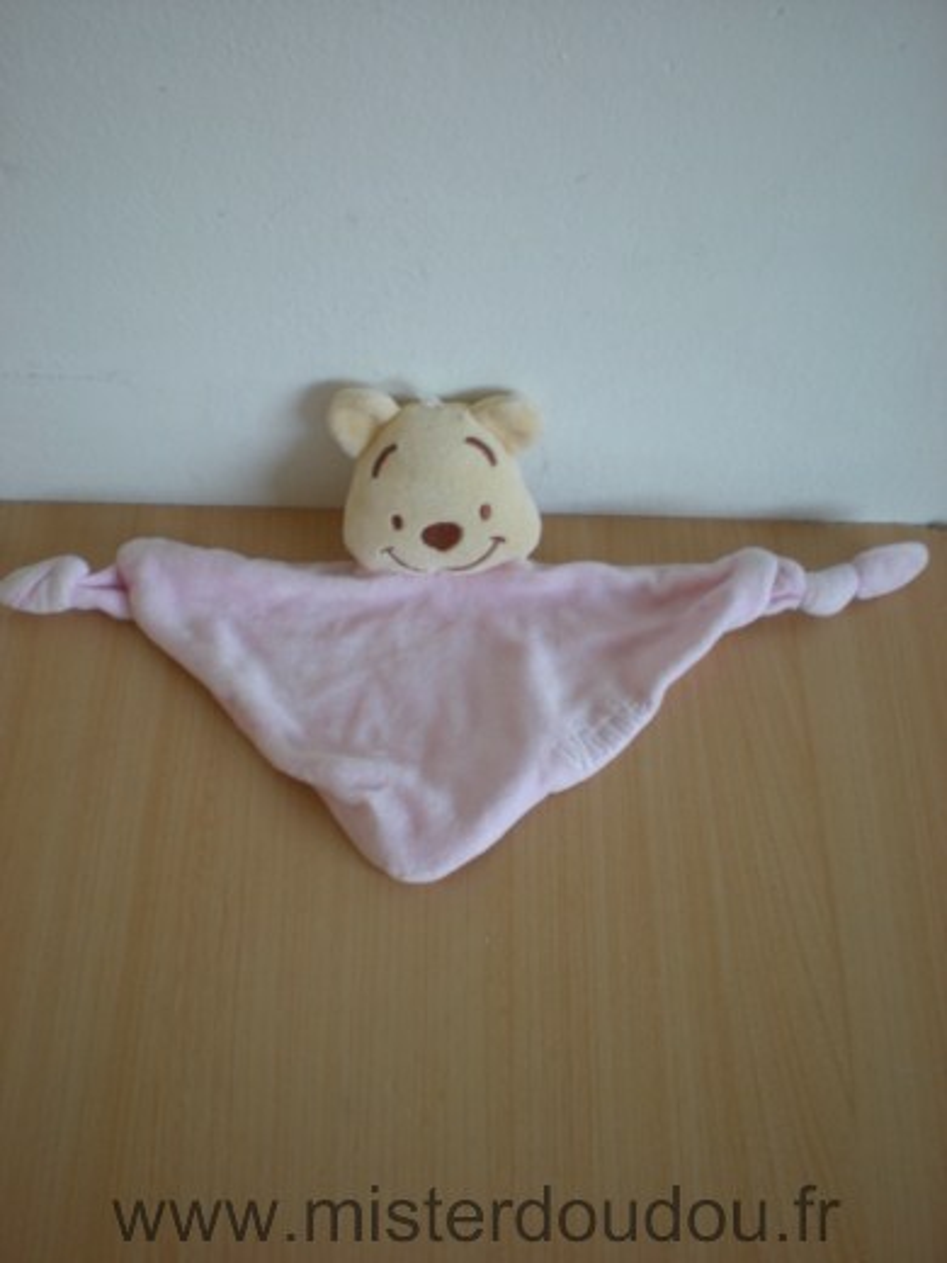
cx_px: 474
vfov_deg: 49.0
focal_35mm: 38
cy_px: 632
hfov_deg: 37.7
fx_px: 1386
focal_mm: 6.3
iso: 64
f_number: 3.1
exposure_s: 1/12.6
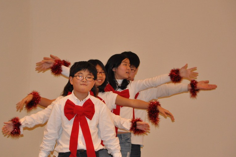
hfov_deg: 11.1
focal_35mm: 186
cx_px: 93
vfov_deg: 7.4
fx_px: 1218
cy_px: 78
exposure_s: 1/60
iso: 1600
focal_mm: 92
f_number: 5.6
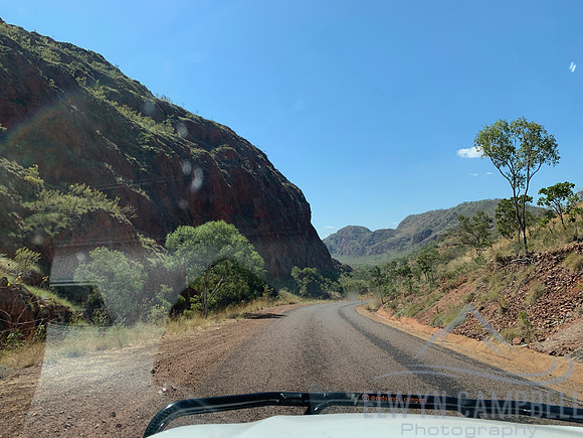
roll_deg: -1.7
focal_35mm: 26
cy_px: 219
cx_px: 292
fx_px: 438
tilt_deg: +4.8
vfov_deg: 53.1
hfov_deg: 67.3
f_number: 1.8
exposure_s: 1/2160
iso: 25
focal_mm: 4.25
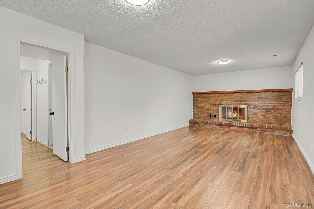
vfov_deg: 70.4
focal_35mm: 17
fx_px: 148
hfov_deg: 93.3
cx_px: 157
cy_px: 104
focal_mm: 17
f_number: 8
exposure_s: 1/20
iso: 12800
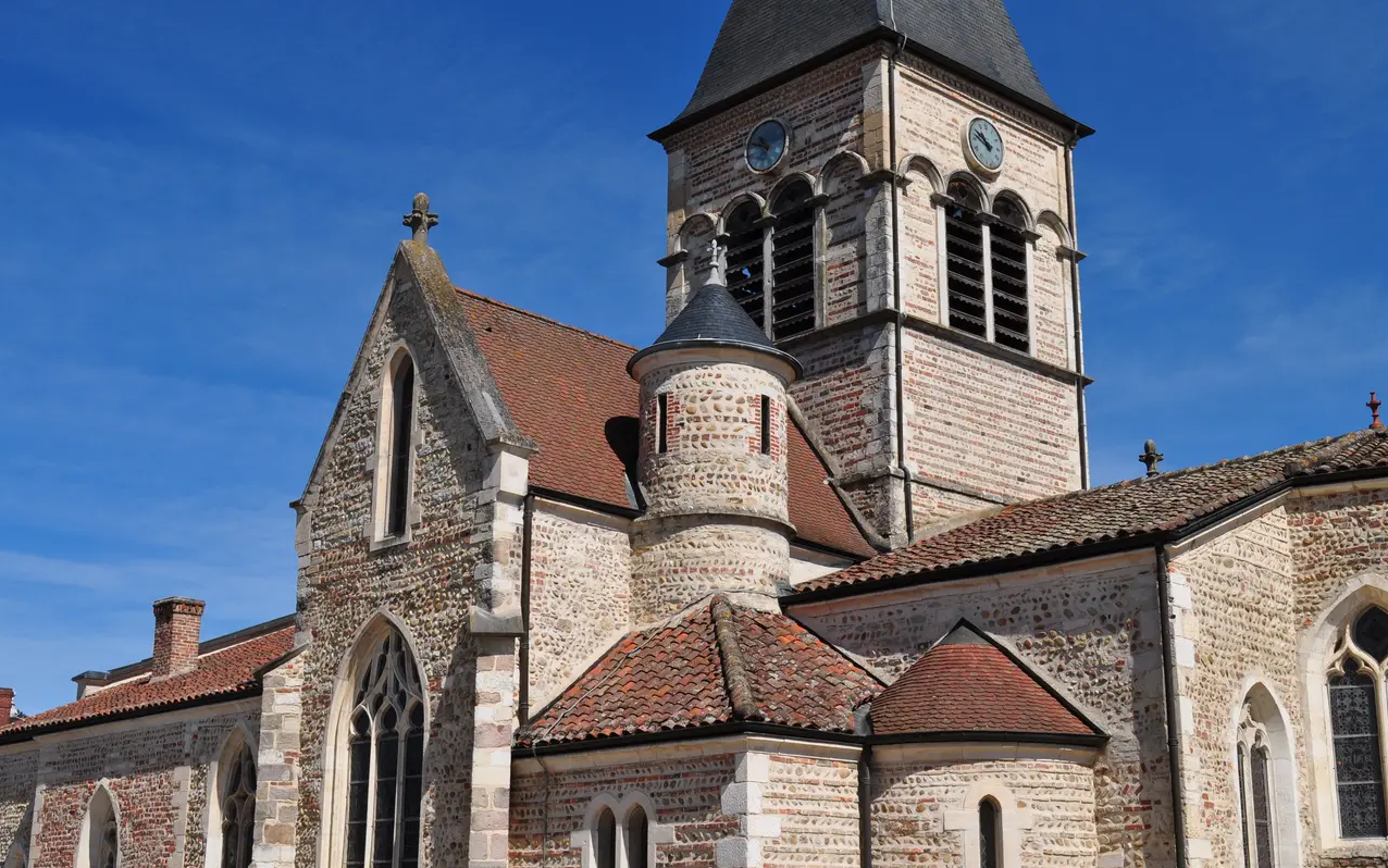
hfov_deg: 43.5
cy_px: 429
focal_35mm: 46
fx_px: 1740
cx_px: 695
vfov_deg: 28.0
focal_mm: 30
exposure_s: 1/500
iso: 200
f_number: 11
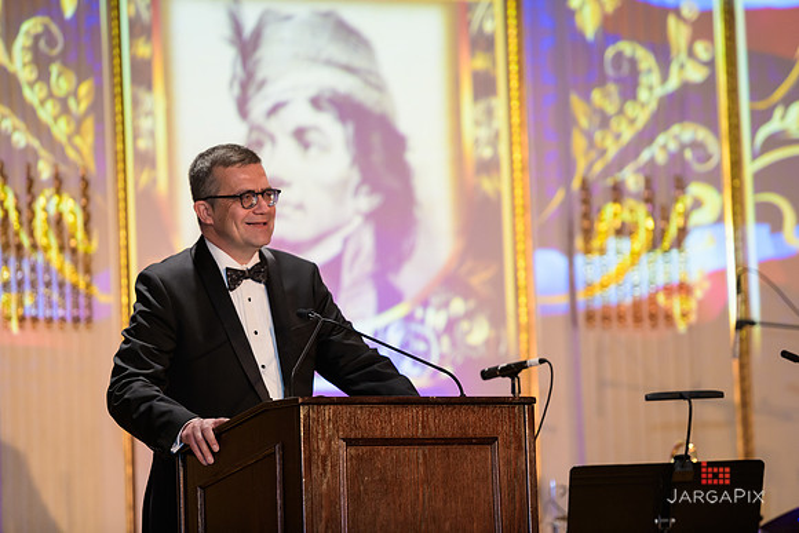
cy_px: 266
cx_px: 400
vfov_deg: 8.1
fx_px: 3774
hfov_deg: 12.1
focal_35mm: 170
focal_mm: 170
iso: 1250
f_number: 3.2
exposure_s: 1/125
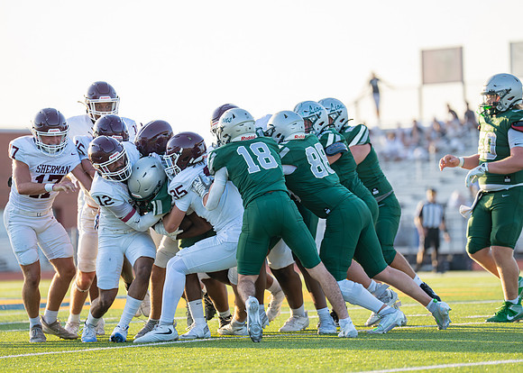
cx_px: 289
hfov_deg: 8.6
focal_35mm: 233
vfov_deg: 6.2
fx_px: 3463
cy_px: 184
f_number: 2.8
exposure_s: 1/1600
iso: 500
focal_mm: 200
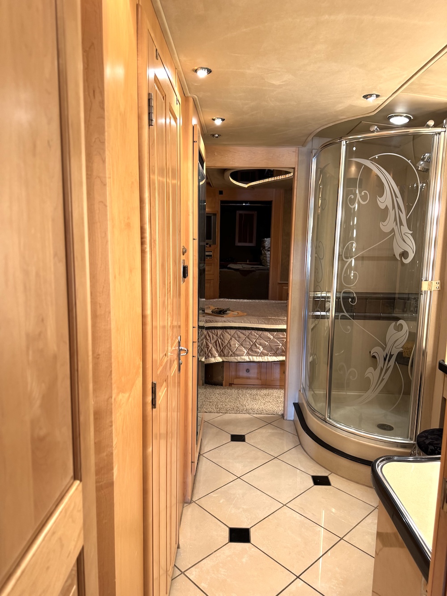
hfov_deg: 56.8
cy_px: 298
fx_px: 413
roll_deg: -1.6
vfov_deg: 71.6
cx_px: 224
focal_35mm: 24
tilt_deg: -9.4
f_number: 1.78
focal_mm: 6.76
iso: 200
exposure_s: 1/60
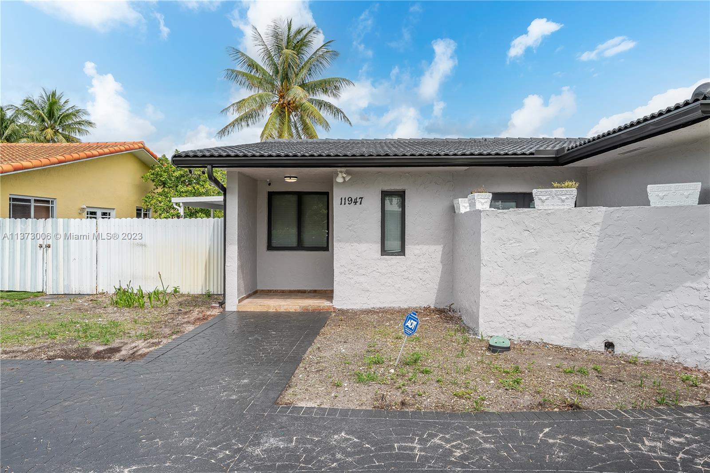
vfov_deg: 53.1
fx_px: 473
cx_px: 355
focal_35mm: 24
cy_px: 236
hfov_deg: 73.8
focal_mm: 24
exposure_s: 1/250
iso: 100
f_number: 8
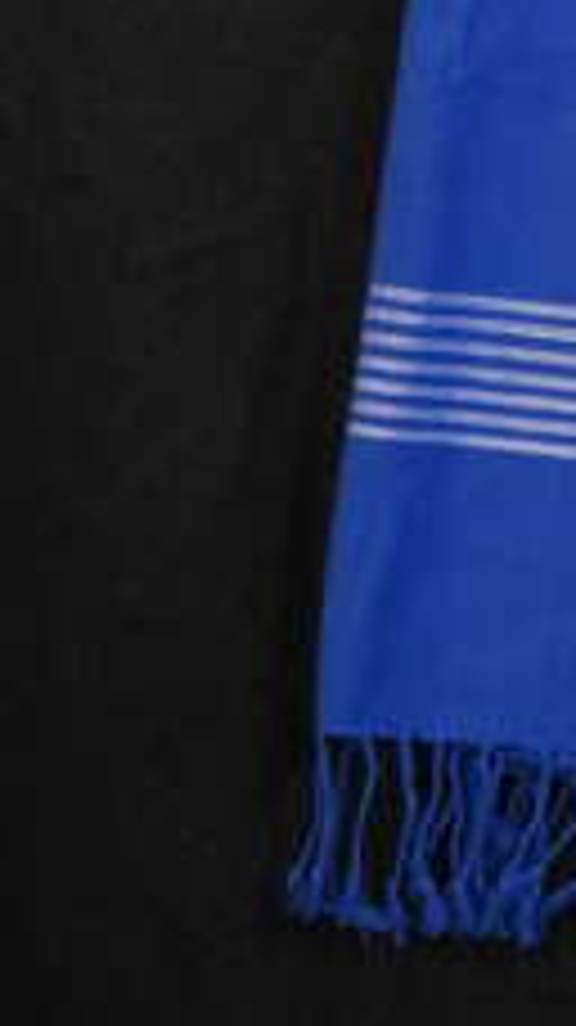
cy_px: 112
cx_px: 1242
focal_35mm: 186
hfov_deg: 6.3
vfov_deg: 11.5
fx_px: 5058
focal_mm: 30
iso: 2000
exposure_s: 1/160
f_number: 2.8
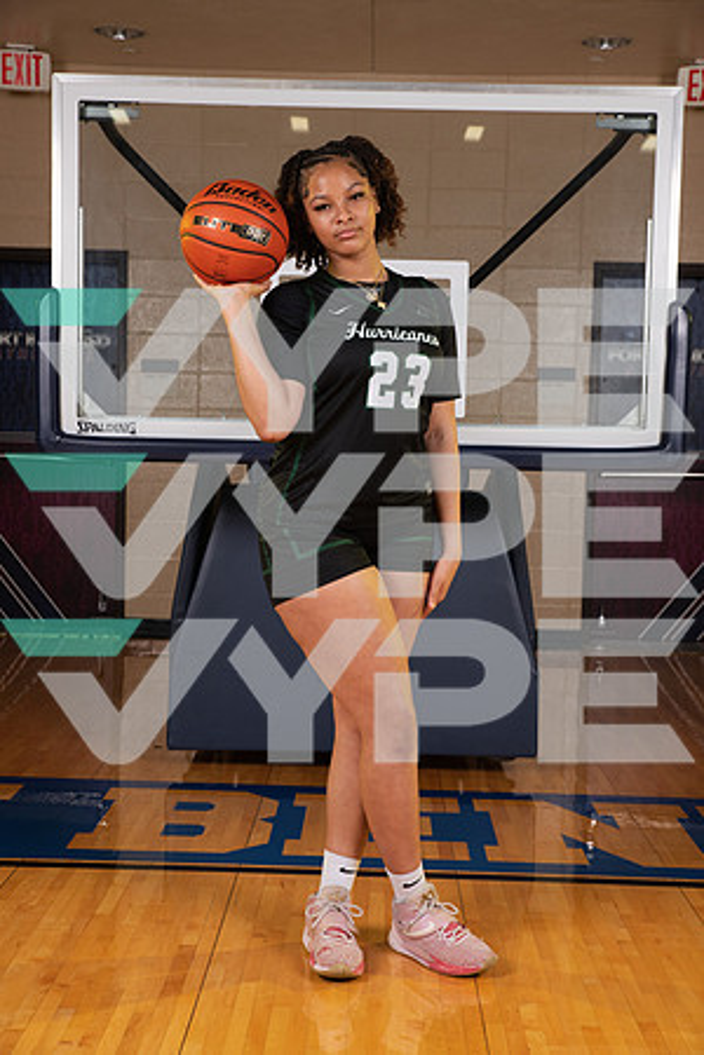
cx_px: 352
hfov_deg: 26.0
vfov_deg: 38.2
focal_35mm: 52
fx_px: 1525
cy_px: 528
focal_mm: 52
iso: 320
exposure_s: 1/320
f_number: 7.1
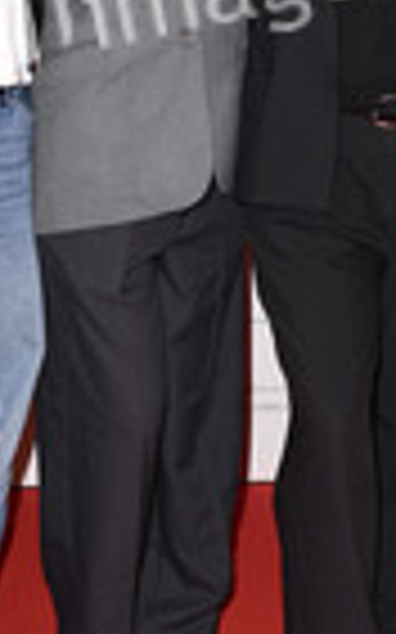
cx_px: 261
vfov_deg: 18.9
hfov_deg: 11.9
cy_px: 198
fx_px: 1901
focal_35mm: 110
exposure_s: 1/320
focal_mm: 38
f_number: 6.3
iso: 500
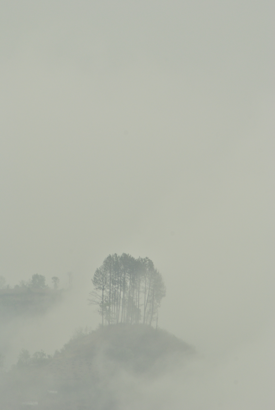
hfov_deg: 3.1
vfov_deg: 4.6
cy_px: 205
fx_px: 5141
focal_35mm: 450
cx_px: 138
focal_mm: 300
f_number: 9
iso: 400
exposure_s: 1/125
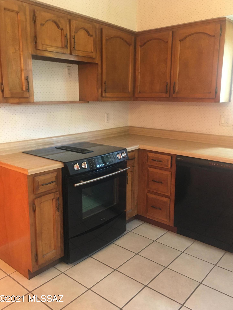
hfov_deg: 46.8
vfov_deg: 60.0
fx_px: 269
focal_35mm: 30
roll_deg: +0.1
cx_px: 119
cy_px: 153
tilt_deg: -13.0
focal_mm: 4.15
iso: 200
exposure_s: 1/33
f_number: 2.2
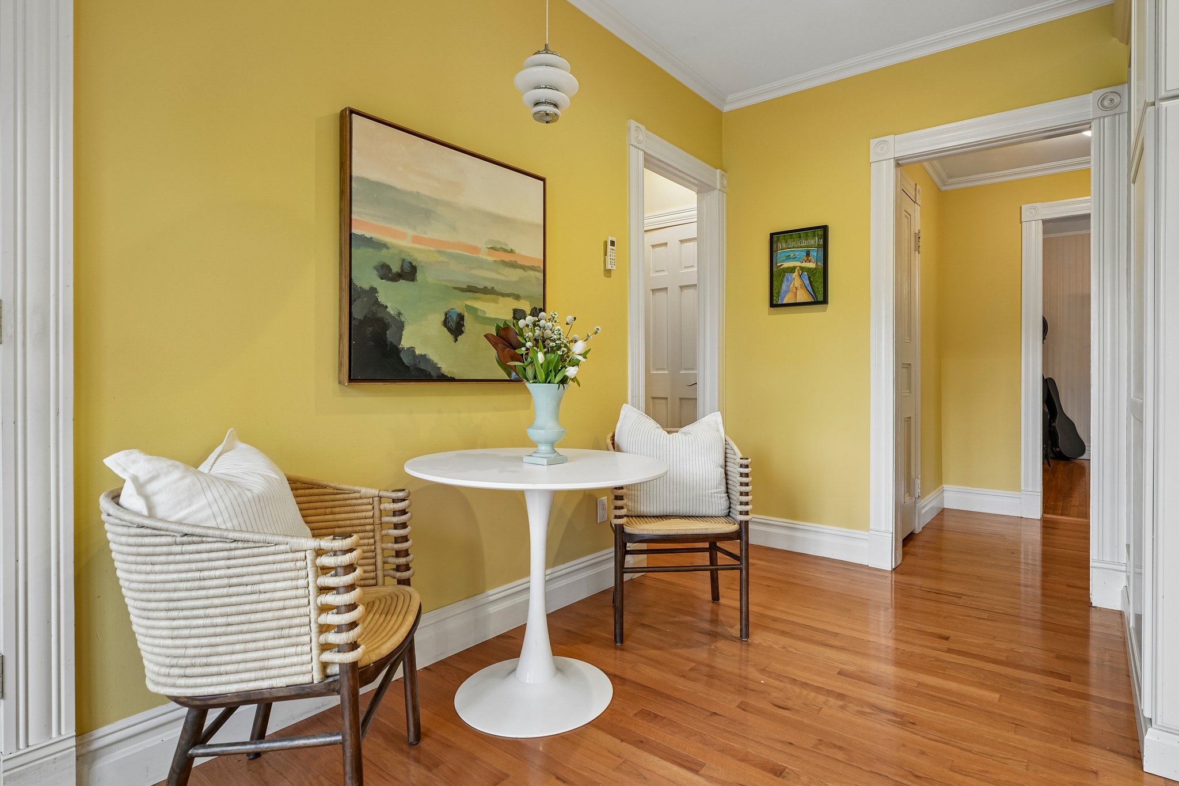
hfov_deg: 89.1
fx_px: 599
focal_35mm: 18
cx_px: 590
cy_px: 393
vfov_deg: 66.5
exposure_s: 1/20
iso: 400
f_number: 5.6
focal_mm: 18.3
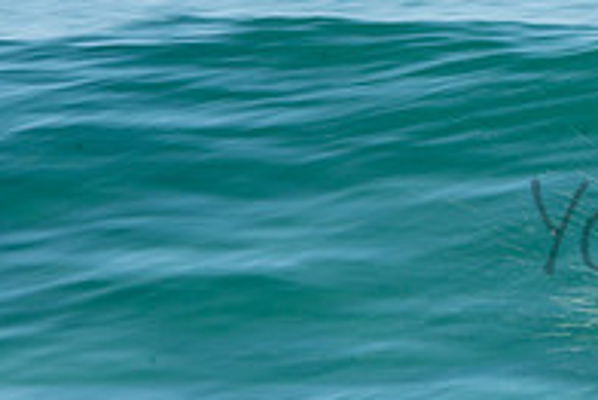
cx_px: 845
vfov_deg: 0.8
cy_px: 200
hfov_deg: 1.2
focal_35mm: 1778
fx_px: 29555
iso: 100
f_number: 22
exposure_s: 1/30
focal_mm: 400
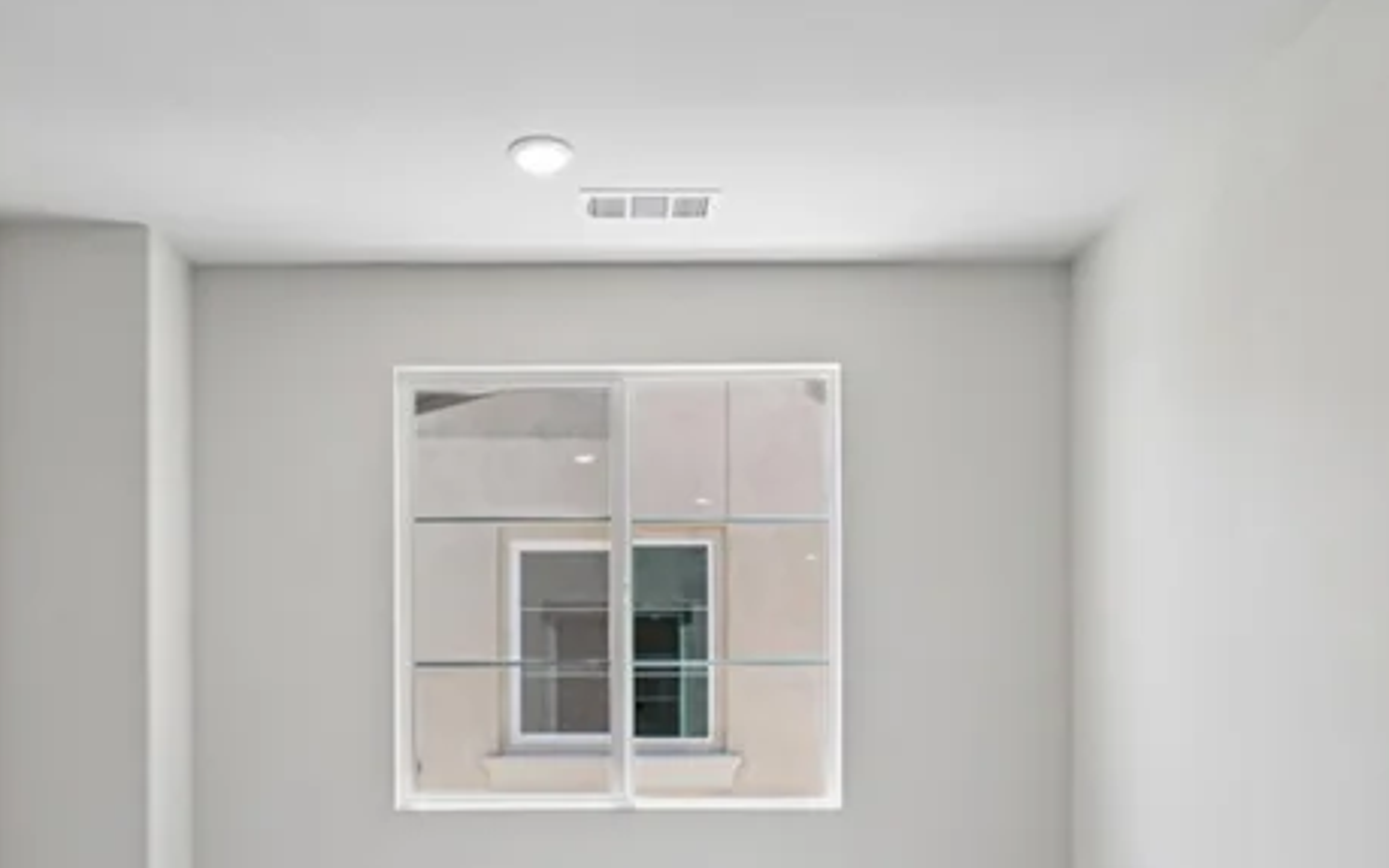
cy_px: 708
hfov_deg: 66.3
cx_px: 625
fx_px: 1060
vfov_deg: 42.3
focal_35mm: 28
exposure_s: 1/30
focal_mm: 15
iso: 250
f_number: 9
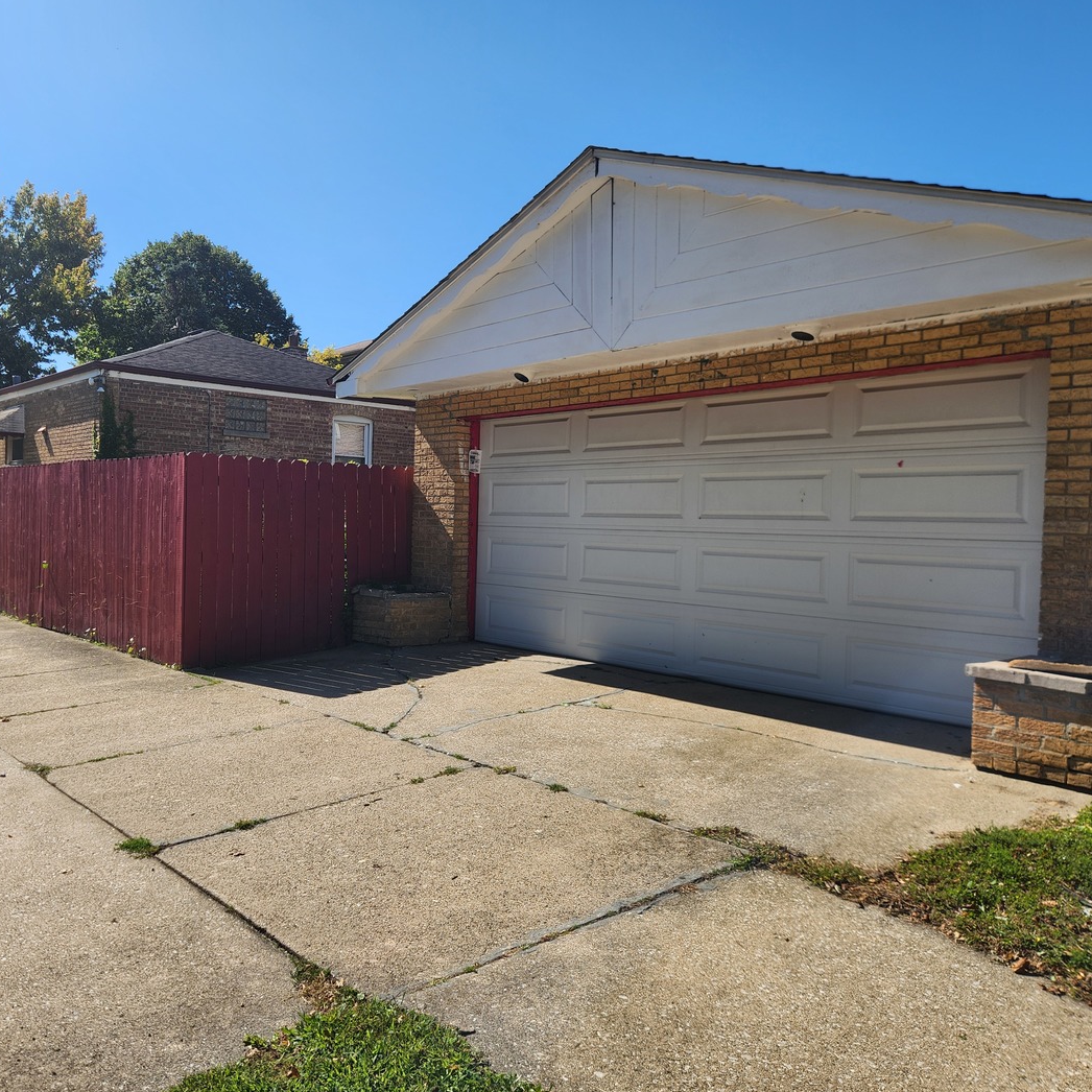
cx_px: 407
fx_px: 999
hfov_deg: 56.6
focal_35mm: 28
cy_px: 555
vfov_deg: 57.3
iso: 20
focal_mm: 5.4
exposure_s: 1/1325
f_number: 1.8
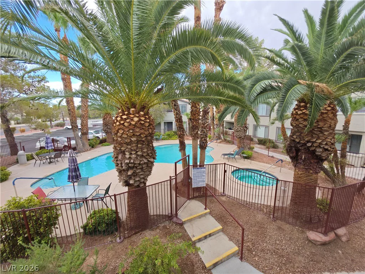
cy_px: 137
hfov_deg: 106.2
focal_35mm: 13
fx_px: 137
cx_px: 182
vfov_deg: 89.9
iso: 25
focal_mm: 2.2
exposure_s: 1/299
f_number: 1.9
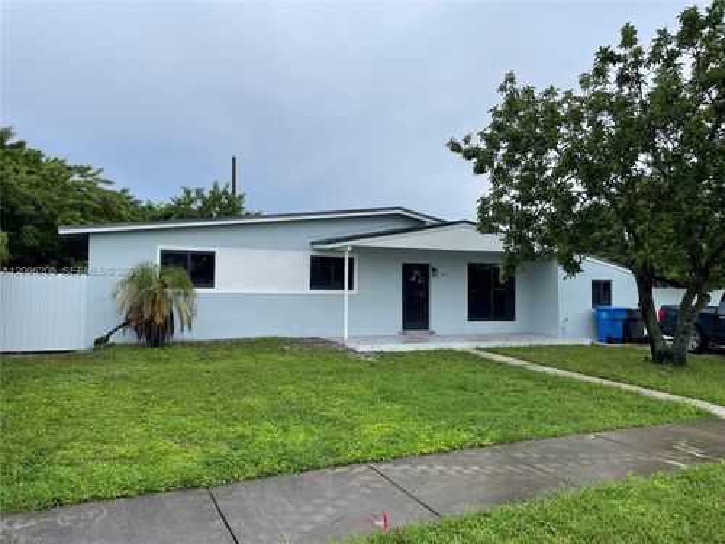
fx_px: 545
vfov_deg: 53.1
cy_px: 272
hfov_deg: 67.3
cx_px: 362
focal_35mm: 26
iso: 32
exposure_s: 1/1401
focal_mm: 4.2
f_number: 1.6
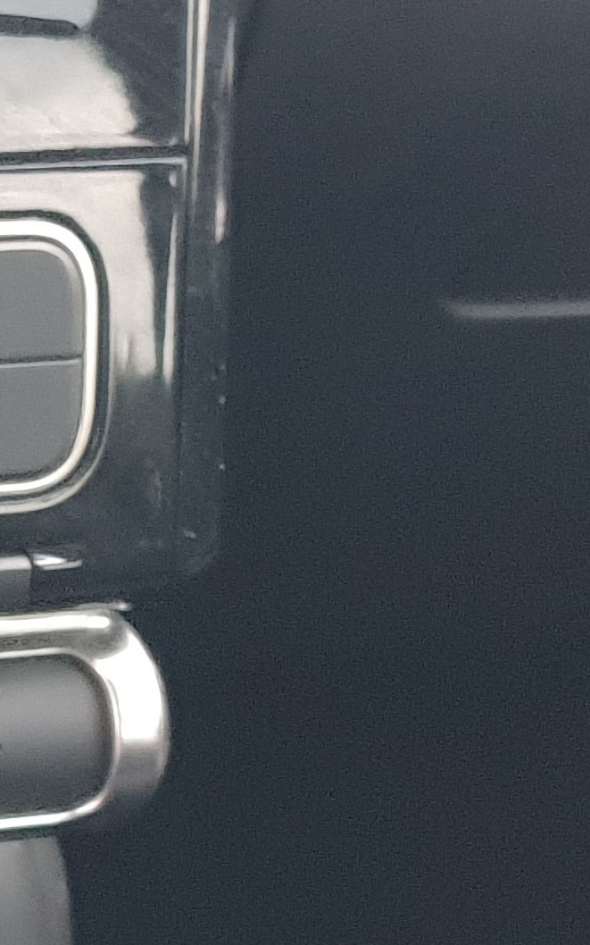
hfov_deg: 11.3
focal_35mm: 105
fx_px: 2702
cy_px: 541
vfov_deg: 19.8
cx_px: -594
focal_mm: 4.3
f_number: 1.5
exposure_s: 1/10
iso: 400
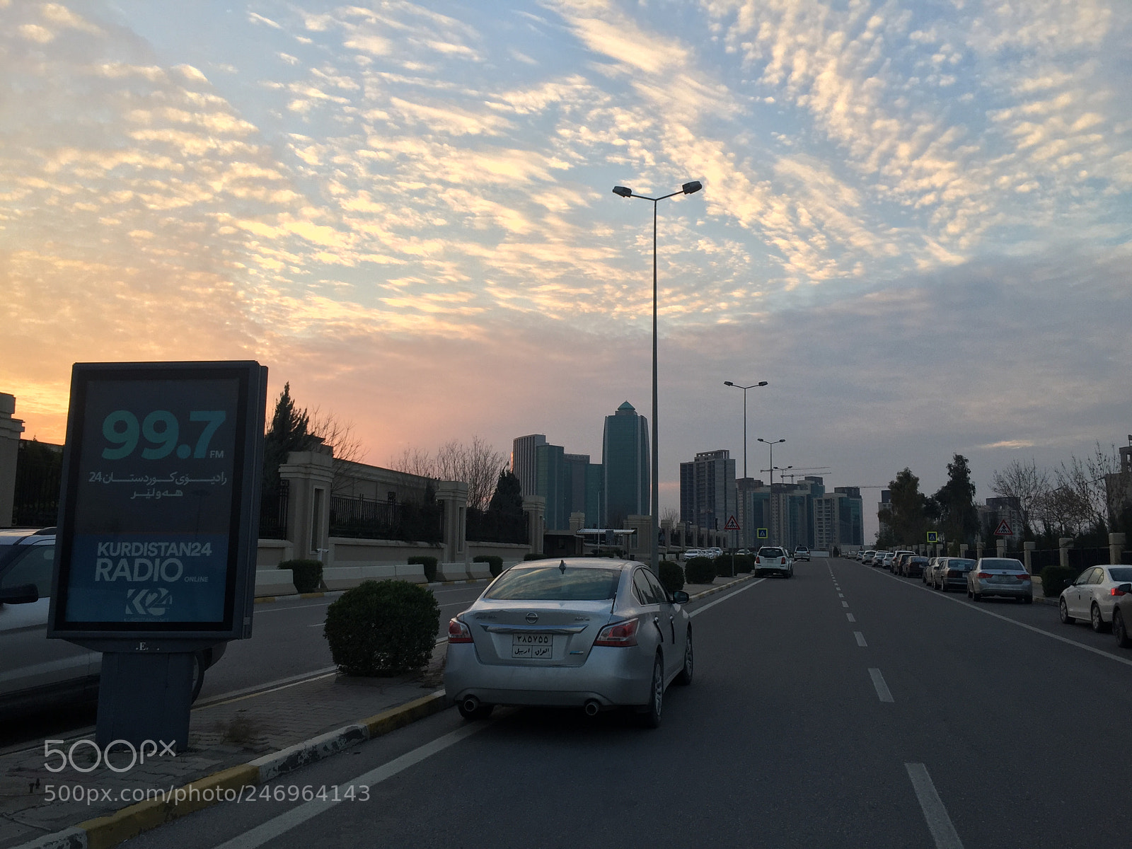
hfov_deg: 61.7
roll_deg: -1.0
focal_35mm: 29
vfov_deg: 48.2
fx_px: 948
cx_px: 566
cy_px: 424
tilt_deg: +7.1
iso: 32
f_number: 2.2
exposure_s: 1/233
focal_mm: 4.15
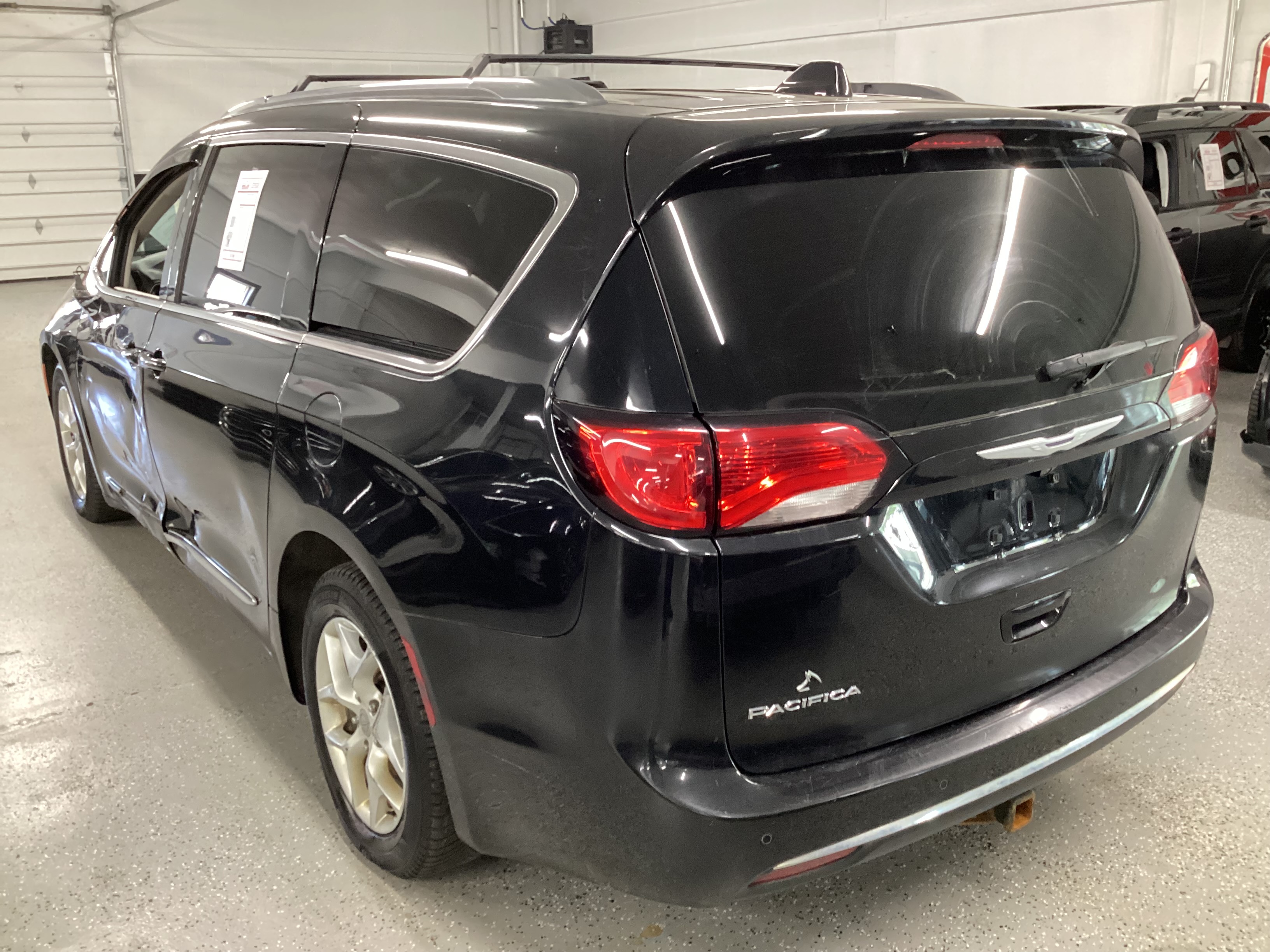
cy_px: 476
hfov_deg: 58.4
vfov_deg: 45.4
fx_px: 1137
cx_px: 635
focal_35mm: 31
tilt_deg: -17.8
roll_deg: +0.2
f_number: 2.4
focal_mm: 3.3
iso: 400
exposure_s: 1/33
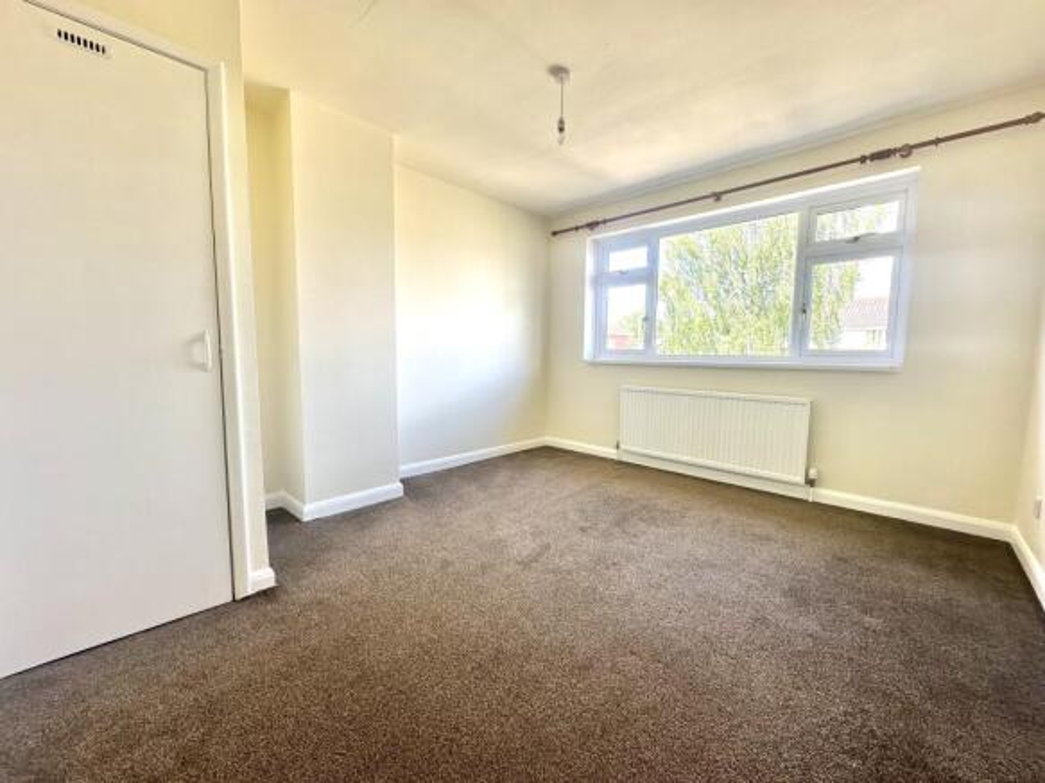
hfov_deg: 102.1
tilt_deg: -5.7
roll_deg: -0.7
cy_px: 392
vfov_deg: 85.7
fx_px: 423
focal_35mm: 14
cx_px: 522
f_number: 2.2
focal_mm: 2.22
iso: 40
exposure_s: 1/104
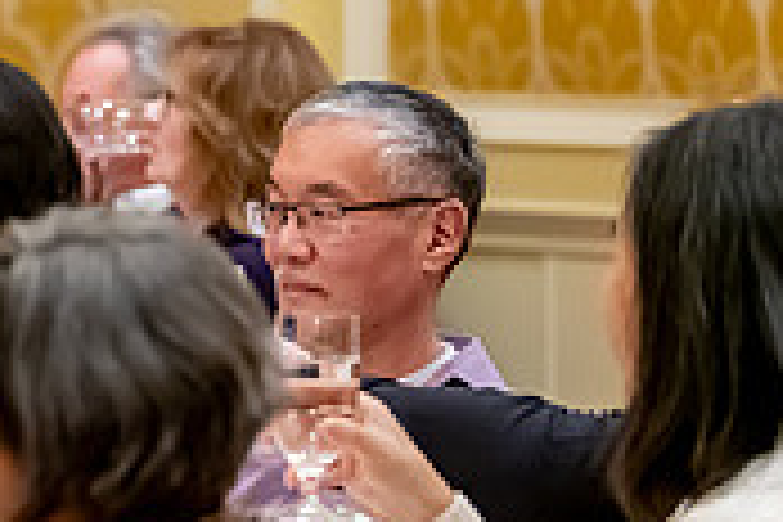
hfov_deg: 6.5
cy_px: 368
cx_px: -308
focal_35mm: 313
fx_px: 6807
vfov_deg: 4.4
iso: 6400
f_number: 3.2
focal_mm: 90
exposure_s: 1/160
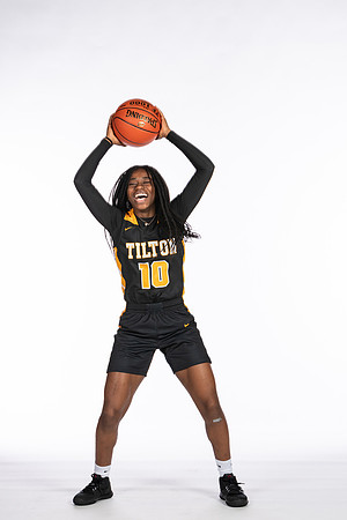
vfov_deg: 19.5
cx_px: 174
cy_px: 260
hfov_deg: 13.0
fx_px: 1518
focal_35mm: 105
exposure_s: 1/100
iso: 100
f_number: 5.6
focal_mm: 70
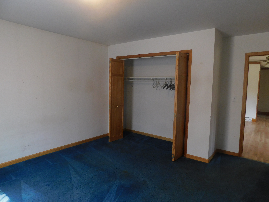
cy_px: 101
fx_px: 179
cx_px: 134
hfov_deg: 73.9
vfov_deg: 58.9
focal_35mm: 23
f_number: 3
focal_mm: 4
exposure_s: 1/30
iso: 140
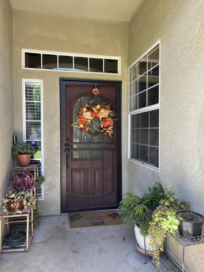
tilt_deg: -2.4
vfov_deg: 67.3
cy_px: 136
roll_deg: -1.2
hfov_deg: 53.1
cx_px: 102
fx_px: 204
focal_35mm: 26
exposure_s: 1/138
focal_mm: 5.1
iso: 32
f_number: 1.6
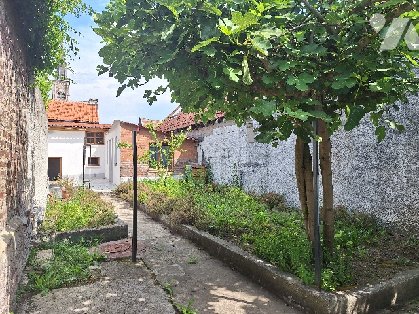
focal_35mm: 23
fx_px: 278
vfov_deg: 58.9
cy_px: 157
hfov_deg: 73.9
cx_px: 210
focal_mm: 5.54
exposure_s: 1/1037
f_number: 1.8
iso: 40
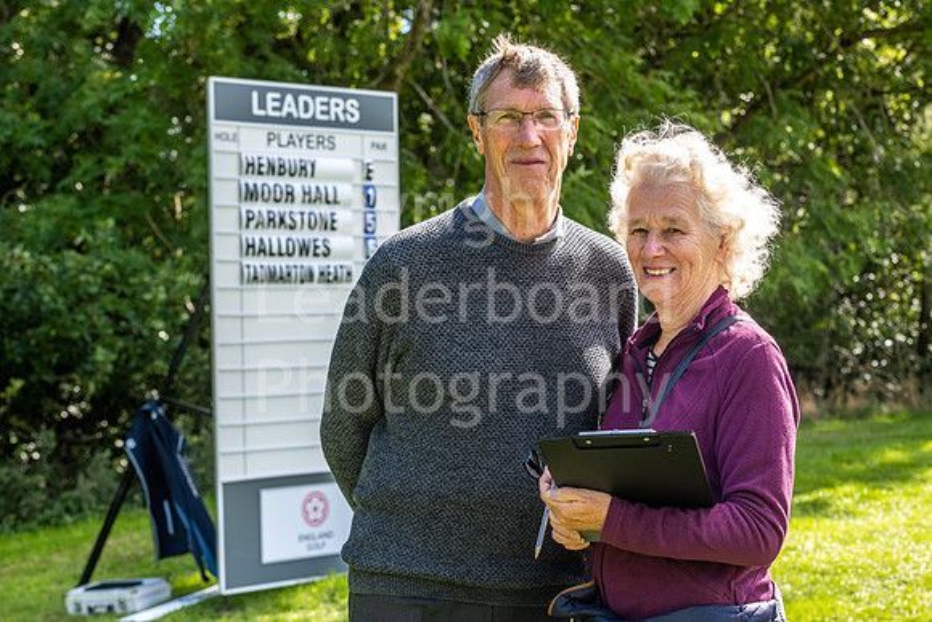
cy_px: 311
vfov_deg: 17.1
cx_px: 466
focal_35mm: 80
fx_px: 2071
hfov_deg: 25.4
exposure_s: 1/200
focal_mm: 80
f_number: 8
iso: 200
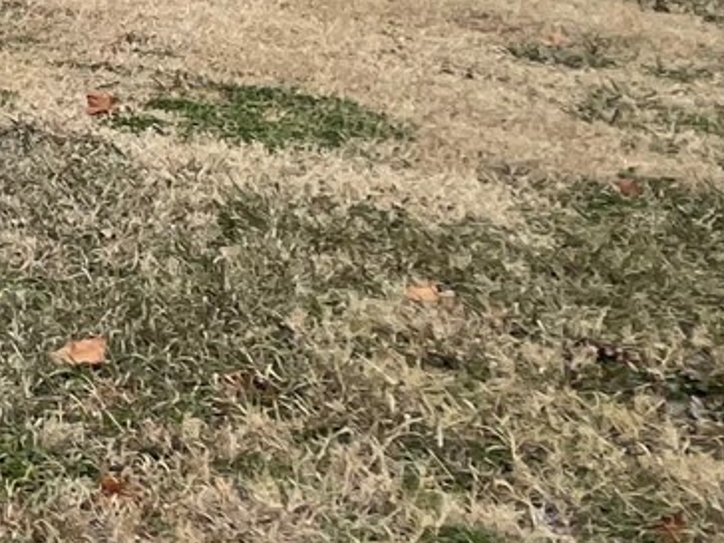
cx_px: -907
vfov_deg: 10.9
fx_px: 2761
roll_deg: -0.3
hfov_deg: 12.4
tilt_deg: -5.4
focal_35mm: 132
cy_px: -231
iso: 32
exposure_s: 1/930
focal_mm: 5.1
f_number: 1.6
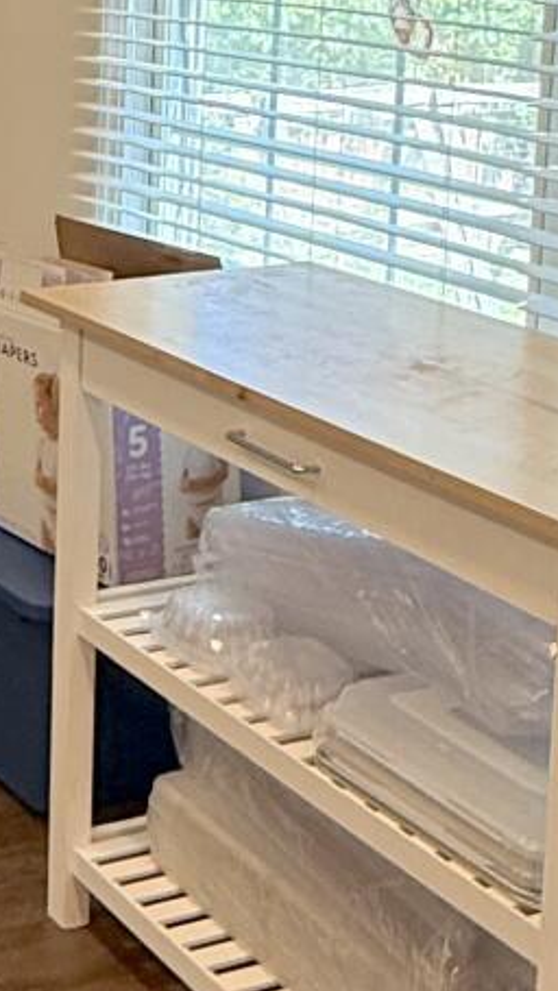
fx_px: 1762
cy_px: 102
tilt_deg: -5.9
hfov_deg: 15.7
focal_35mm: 67
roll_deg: -0.2
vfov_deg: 30.1
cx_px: -401
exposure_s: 1/120
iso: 200
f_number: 2.2
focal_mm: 2.22
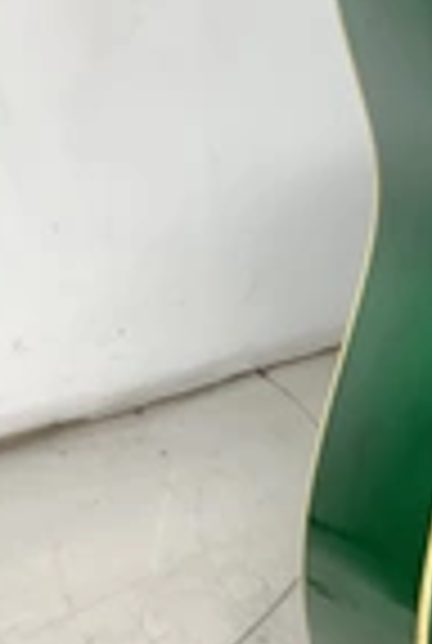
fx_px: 1612
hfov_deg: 14.2
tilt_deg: -25.2
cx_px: 652
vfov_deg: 22.6
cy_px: 279
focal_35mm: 90
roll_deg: +0.2
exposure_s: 1/60
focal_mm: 3.3
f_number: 2.4
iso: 80
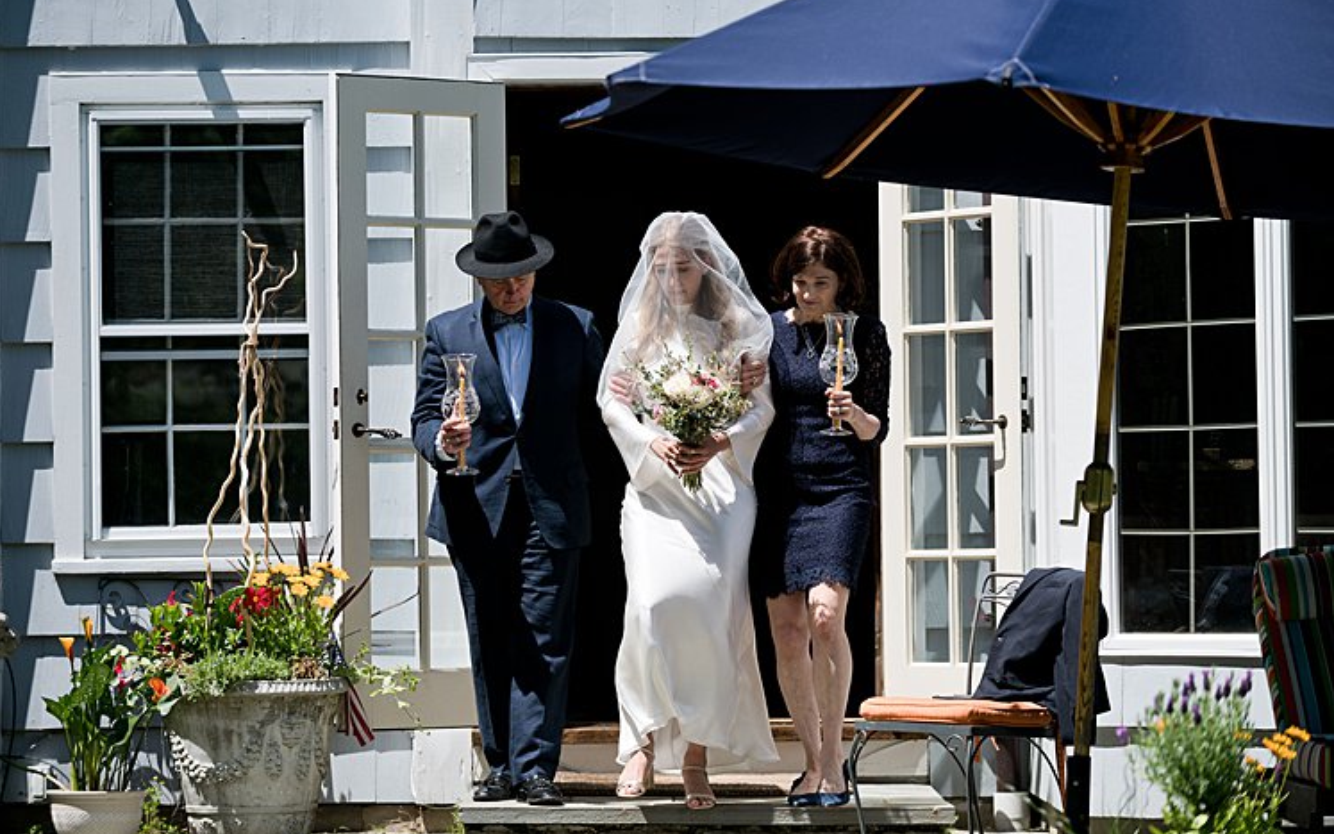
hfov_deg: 15.7
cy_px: 409
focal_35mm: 133
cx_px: 666
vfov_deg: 9.9
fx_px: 4836
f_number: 4
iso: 200
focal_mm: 130
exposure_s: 1/4000
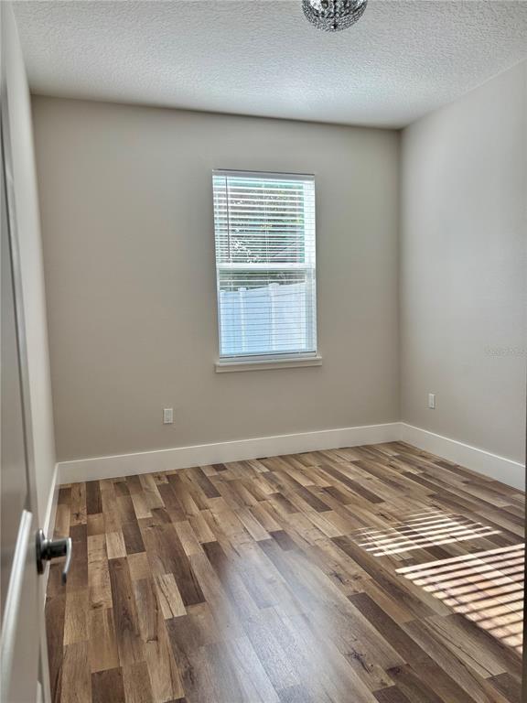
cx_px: 264
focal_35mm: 26
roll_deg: +1.1
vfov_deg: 67.3
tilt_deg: -5.5
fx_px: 528
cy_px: 352
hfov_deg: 53.1
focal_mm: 5.96
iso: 50
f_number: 1.6
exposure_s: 1/178
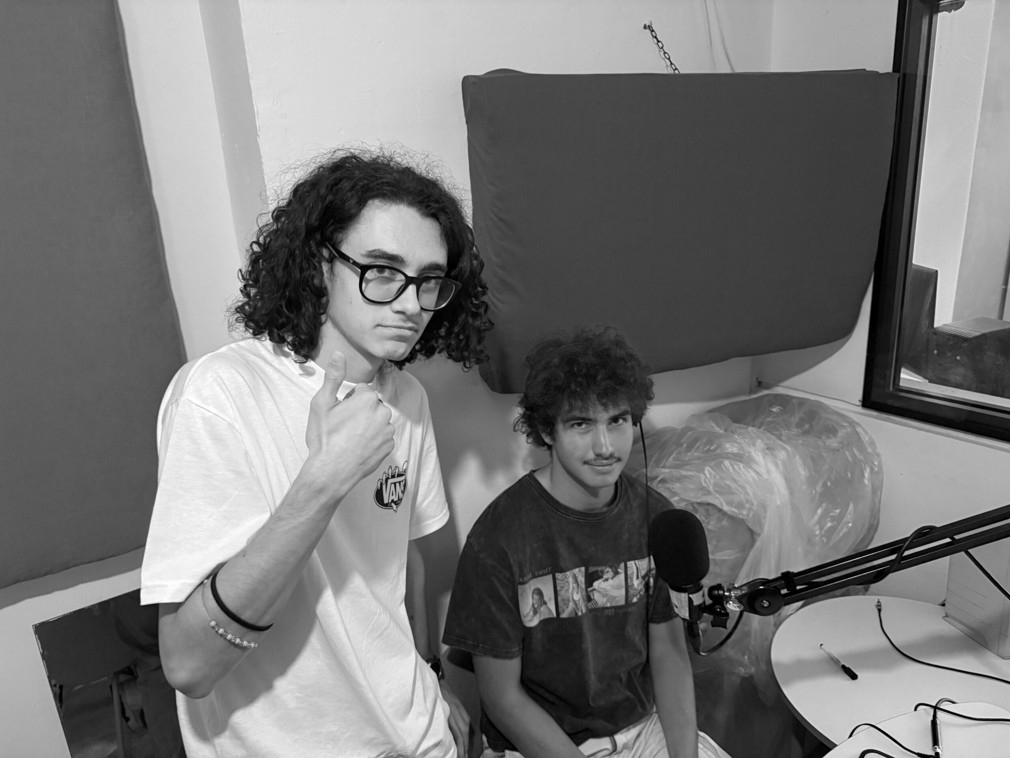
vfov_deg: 56.8
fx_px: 700
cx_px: 505
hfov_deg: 71.6
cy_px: 379
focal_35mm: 24
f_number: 1.78
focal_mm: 6.76
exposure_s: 1/33
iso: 640
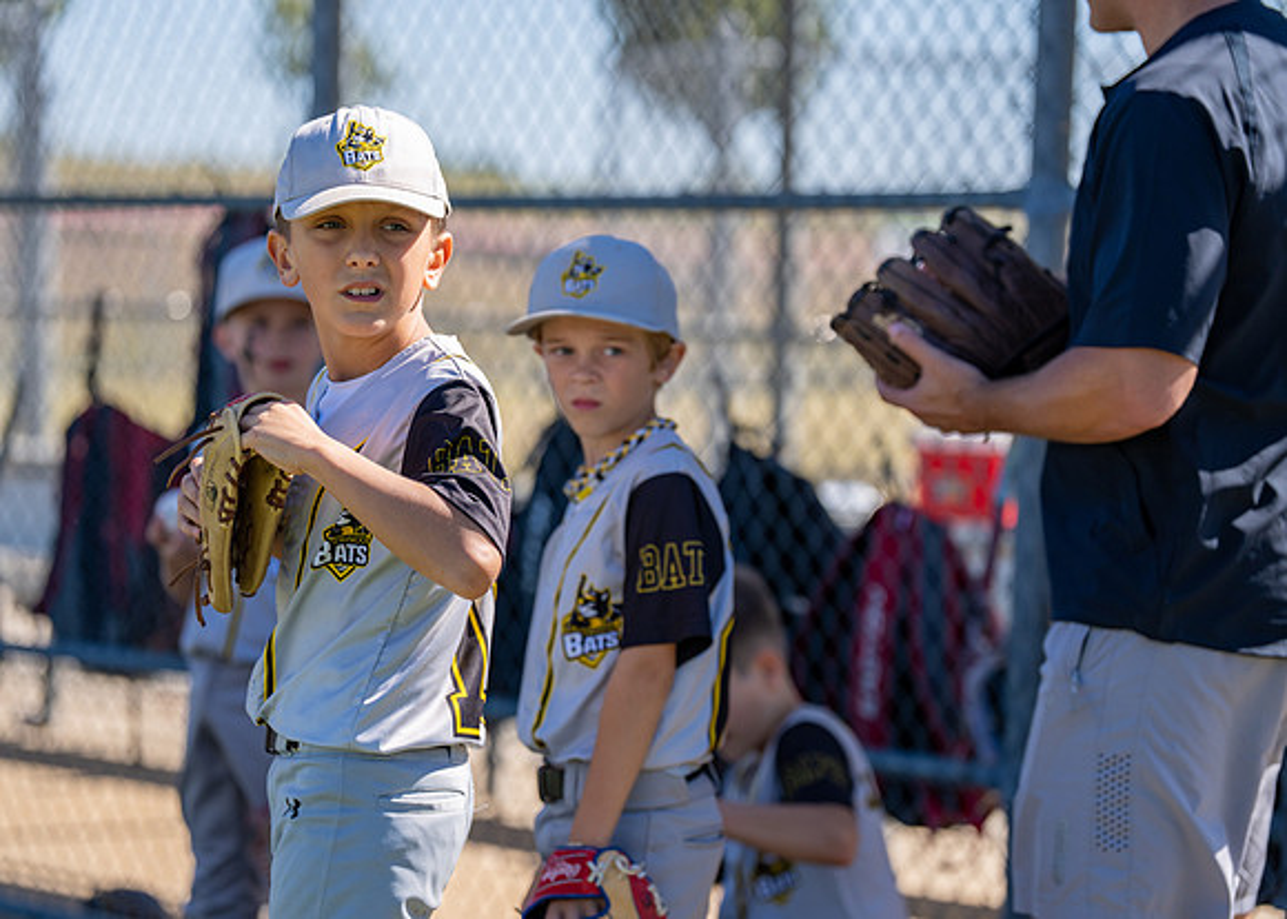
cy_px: 460
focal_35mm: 135
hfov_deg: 14.8
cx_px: 614
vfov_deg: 10.6
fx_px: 4948
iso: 100
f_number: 2.8
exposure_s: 1/1600
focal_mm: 128
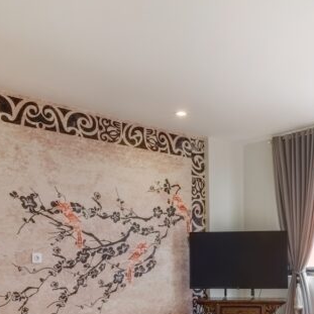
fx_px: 431
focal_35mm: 42
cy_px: 254
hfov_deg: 39.1
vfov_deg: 38.4
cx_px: 231
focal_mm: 10
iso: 640
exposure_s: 1/800
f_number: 16
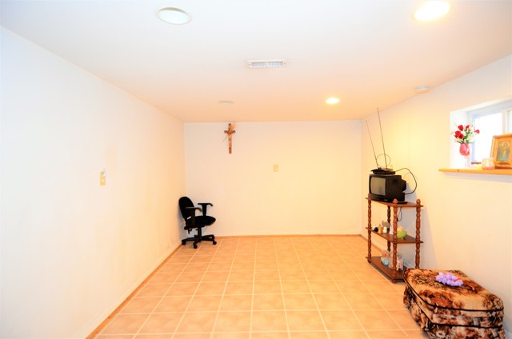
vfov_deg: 67.2
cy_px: 170
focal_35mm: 18
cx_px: 256
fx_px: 255
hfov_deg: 90.1
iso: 2500
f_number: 4
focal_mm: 12
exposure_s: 1/60
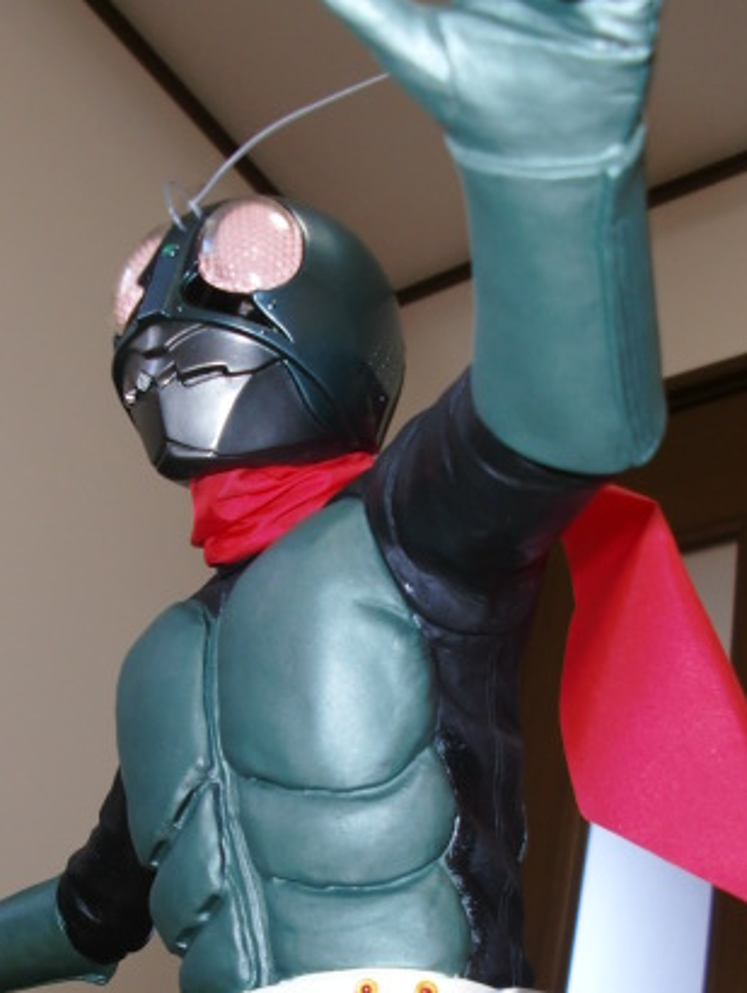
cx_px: 295
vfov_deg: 33.8
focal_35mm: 56
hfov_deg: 26.1
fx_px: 1609
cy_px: 703
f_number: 2.8
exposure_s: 1/50
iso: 125
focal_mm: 6.3
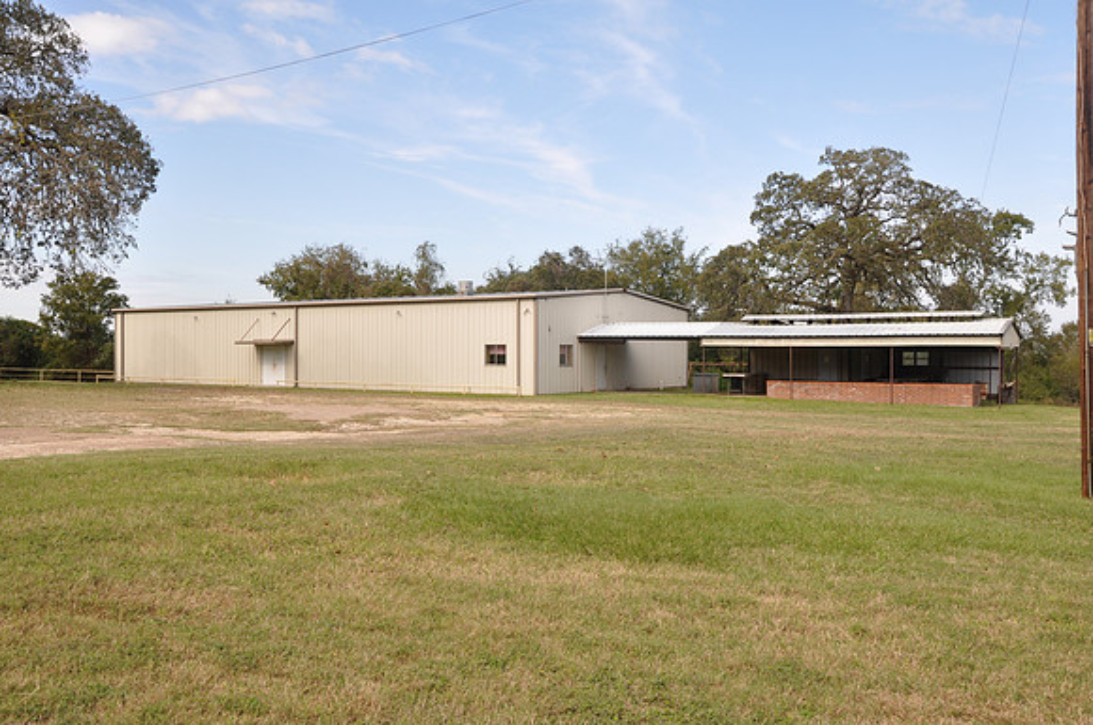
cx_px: 546
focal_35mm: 33
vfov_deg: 39.9
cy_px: 362
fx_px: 1001
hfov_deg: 57.3
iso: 200
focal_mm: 22
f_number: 10
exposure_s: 1/100
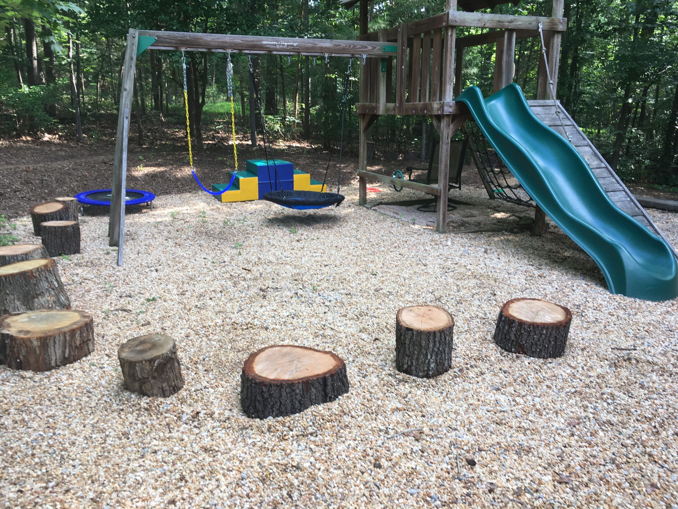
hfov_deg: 61.7
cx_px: 339
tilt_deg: -14.9
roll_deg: +1.1
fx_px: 568
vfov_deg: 48.2
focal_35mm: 29
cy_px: 254
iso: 25
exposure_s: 1/60
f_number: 2.2
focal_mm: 4.15
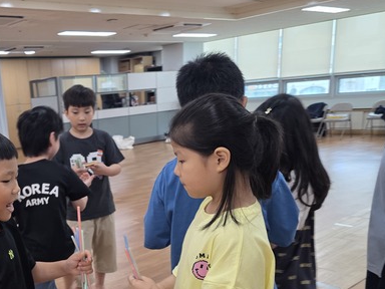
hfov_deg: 44.3
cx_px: 73
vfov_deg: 35.0
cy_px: 225
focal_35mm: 40
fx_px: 445
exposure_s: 1/120
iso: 160
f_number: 1.7
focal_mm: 6.3
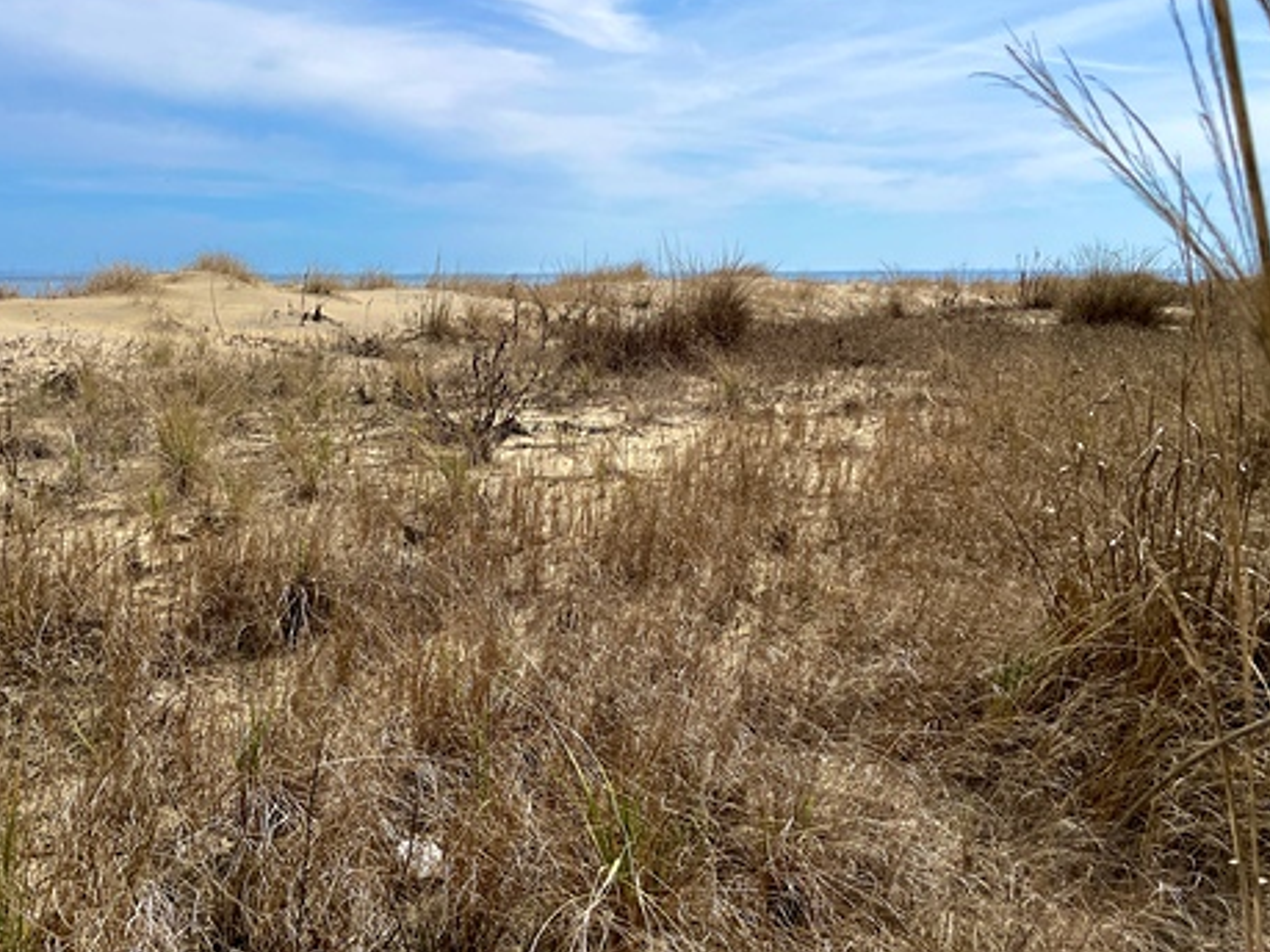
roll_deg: +0.2
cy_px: 365
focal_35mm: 34
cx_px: 578
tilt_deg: -4.5
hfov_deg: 53.9
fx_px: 1247
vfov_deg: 41.5
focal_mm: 4.2
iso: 32
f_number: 1.6
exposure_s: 1/7813
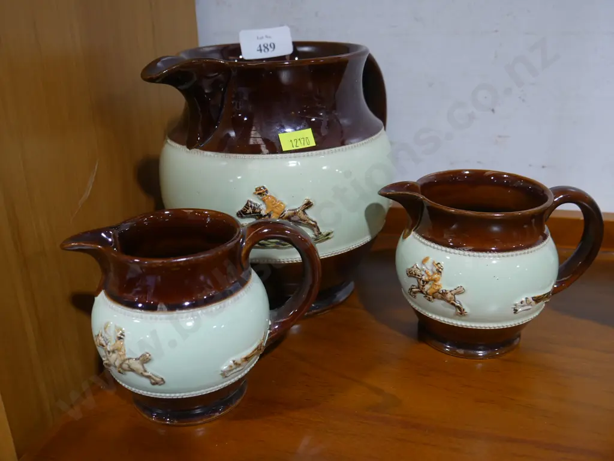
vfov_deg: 39.7
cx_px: 307
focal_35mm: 36
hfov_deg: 51.4
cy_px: 230
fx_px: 639
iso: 500
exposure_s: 1/60
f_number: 4
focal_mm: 18
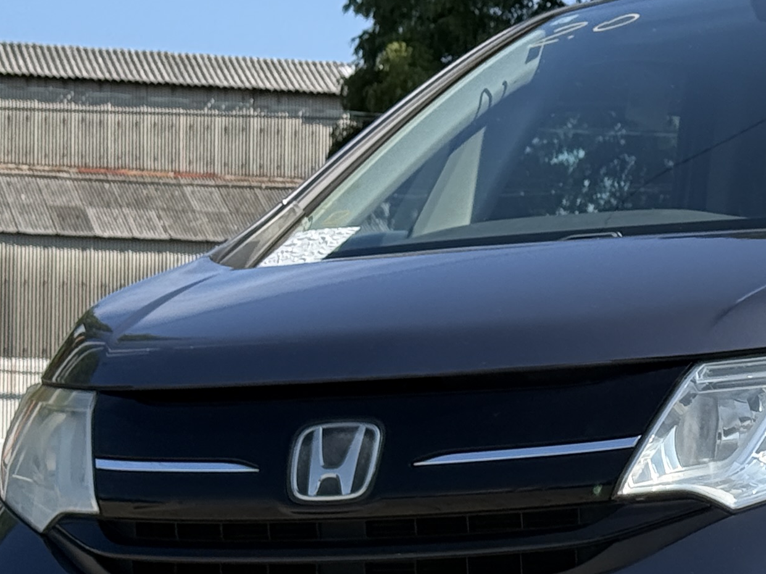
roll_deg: -0.4
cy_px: 391
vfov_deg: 9.5
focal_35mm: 156
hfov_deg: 12.5
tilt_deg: +2.5
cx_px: 822
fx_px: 3451
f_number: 1.78
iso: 100
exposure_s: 1/3891
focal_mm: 6.76
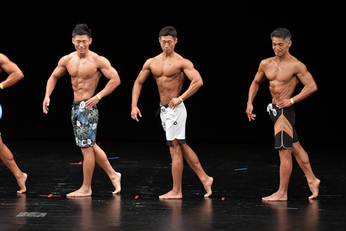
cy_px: 116
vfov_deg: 6.1
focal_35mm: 225
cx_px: 173
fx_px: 2161
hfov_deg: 9.2
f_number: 5.6
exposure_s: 1/400
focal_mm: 150
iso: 3200
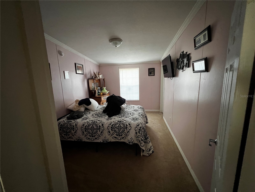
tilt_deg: -8.8
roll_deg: +1.1
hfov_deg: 106.2
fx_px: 96
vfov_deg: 89.9
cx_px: 128
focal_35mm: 13
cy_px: 96
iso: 800
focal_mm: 1.57
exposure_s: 1/60
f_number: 1.8
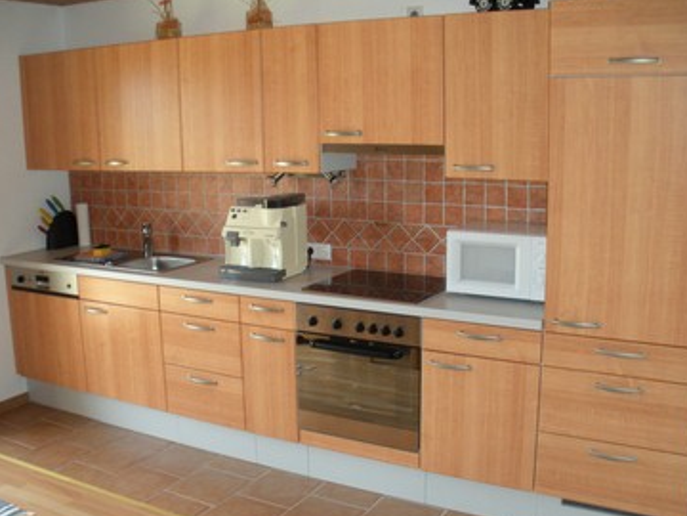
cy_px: 281
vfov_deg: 35.9
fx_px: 794
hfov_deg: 46.8
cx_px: 347
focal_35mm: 40
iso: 283
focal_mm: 6.3
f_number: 3.5
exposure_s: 1/61.5
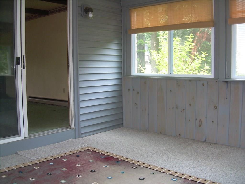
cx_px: 122
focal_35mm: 38
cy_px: 92
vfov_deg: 37.7
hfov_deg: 49.0
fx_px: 269
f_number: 2.8
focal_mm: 6.3
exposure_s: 1/30
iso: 50
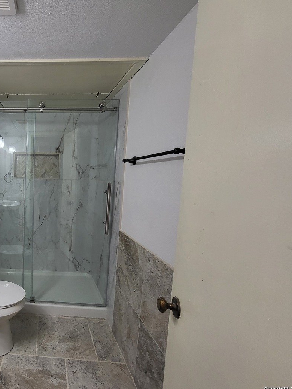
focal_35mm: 18
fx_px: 202
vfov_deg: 87.8
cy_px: 196
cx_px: 34
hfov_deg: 61.5
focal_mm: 1.74
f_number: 2.2
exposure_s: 1/60
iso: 100
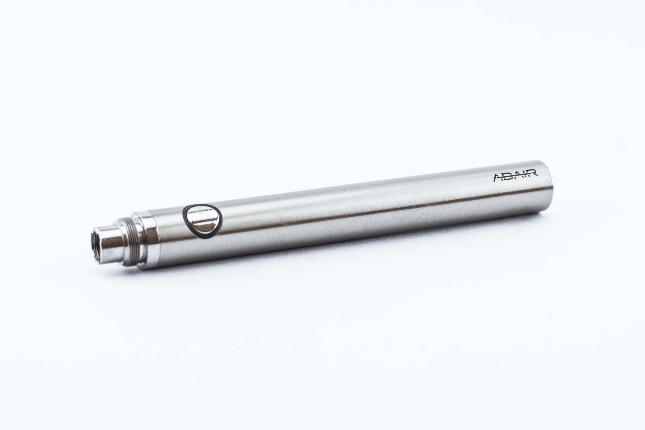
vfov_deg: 18.2
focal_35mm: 75
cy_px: 215
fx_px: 1344
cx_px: 322
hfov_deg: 27.0
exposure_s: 1/20
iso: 100
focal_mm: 50
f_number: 8
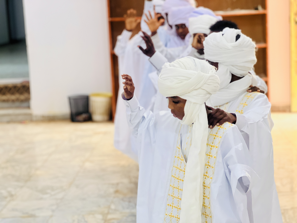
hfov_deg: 25.3
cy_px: 112
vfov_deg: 19.1
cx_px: 148
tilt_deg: -8.9
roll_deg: +4.6
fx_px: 661
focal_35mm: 77
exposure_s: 1/100
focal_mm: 9
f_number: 2.8
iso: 200
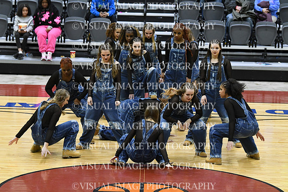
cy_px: 96
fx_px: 1392
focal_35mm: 174
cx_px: 144
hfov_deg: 11.8
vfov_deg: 7.9
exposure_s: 1/250
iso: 4000
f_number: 4
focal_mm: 116
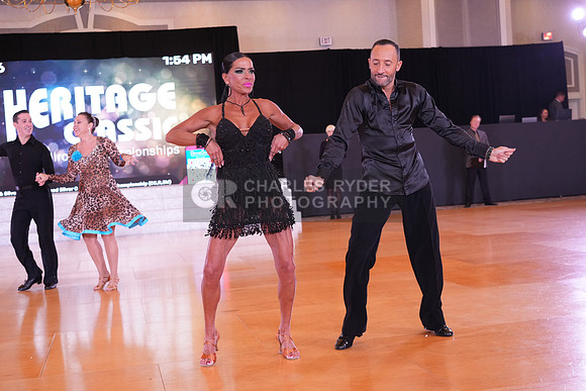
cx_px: 293
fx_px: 749
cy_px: 196
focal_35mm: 46
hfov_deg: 42.7
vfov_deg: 29.3
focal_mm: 46
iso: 2000
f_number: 4.5
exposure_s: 1/200
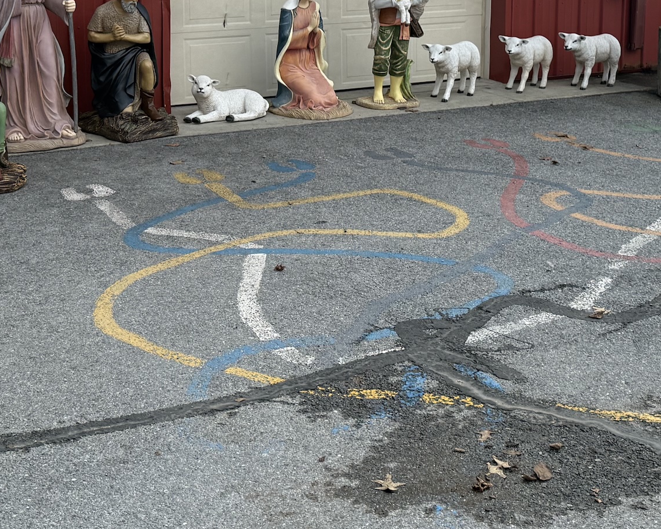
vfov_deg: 25.0
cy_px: 54
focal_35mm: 59
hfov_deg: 31.9
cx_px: 355
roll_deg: -0.1
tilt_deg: -6.5
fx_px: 1154
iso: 100
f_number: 1.78
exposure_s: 1/2703
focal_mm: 6.76
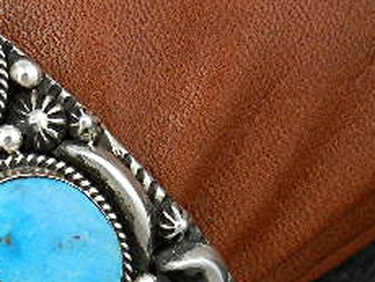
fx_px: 2321
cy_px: 245
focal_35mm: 214
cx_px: -38
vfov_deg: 6.9
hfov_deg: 9.2
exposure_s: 1/18.2
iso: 400
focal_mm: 13.9
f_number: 4.3
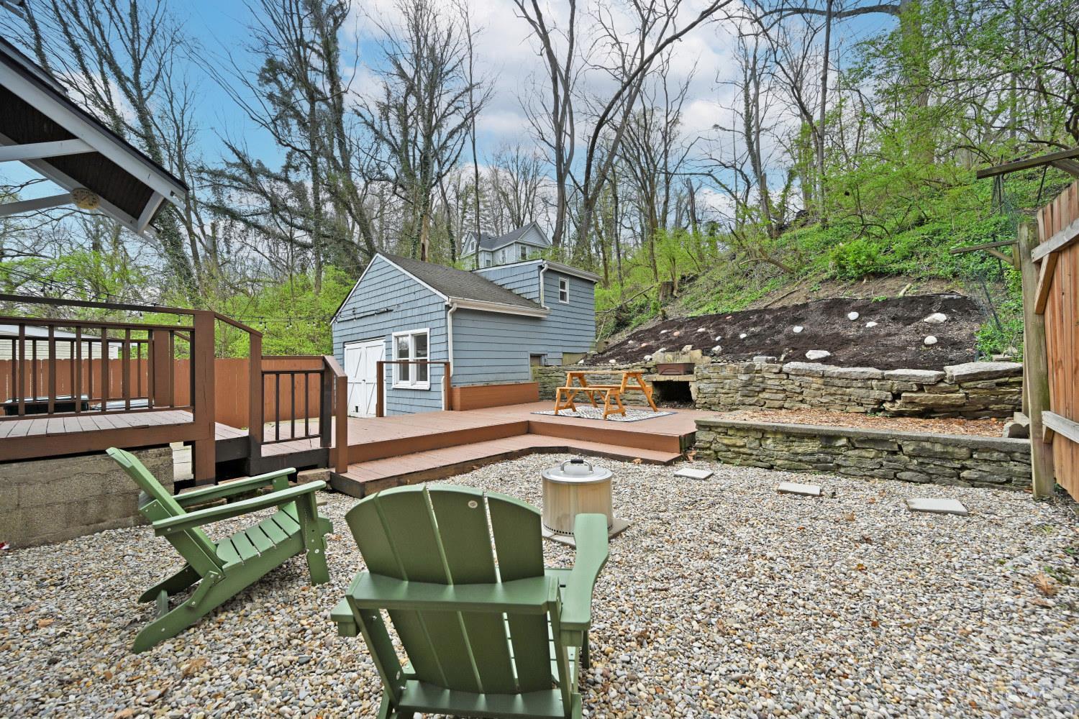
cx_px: 540
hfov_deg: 104.3
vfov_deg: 81.2
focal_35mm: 14
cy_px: 360
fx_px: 420
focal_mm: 14
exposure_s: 1/250
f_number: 5.6
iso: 125
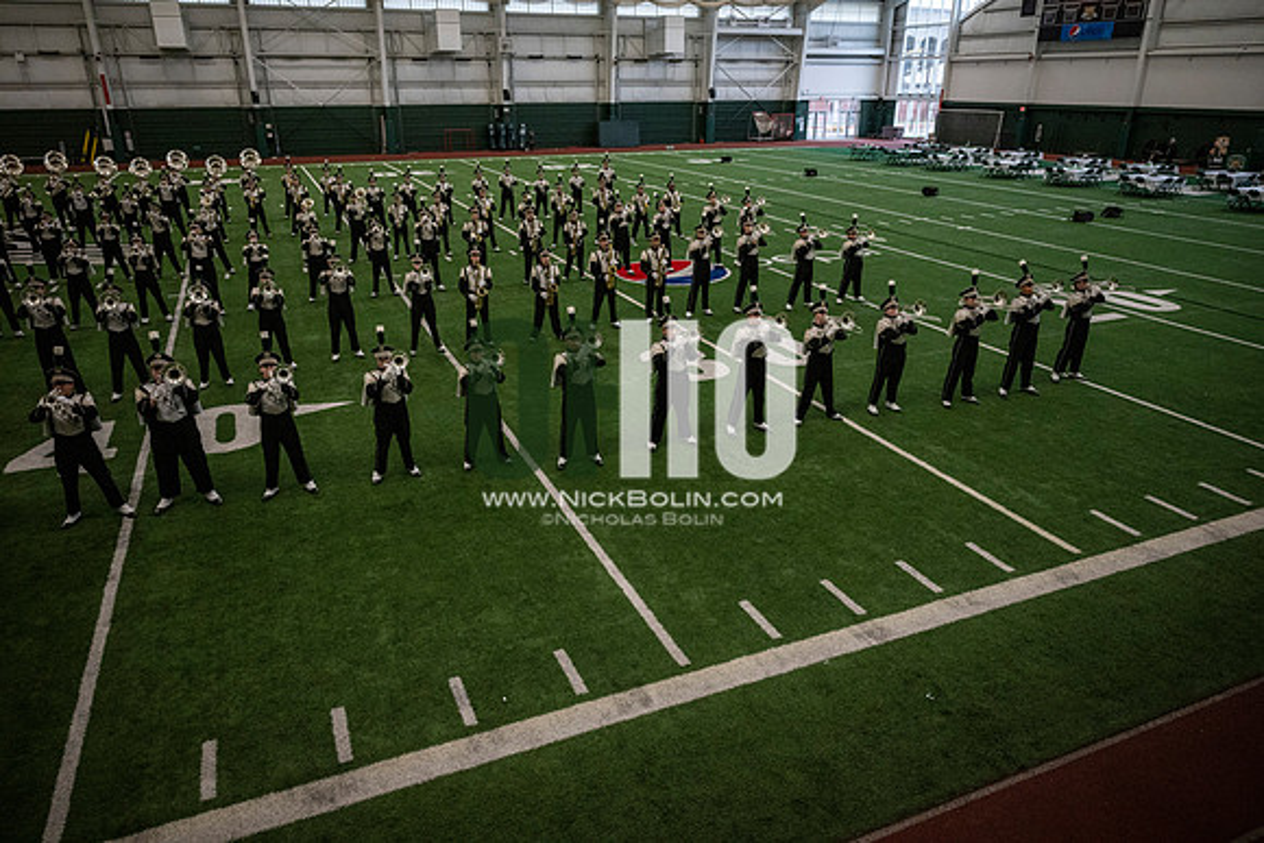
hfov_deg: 73.7
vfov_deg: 53.2
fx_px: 843
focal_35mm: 24
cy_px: 422
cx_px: 632
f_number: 2.8
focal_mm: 24
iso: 3200
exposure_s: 1/500
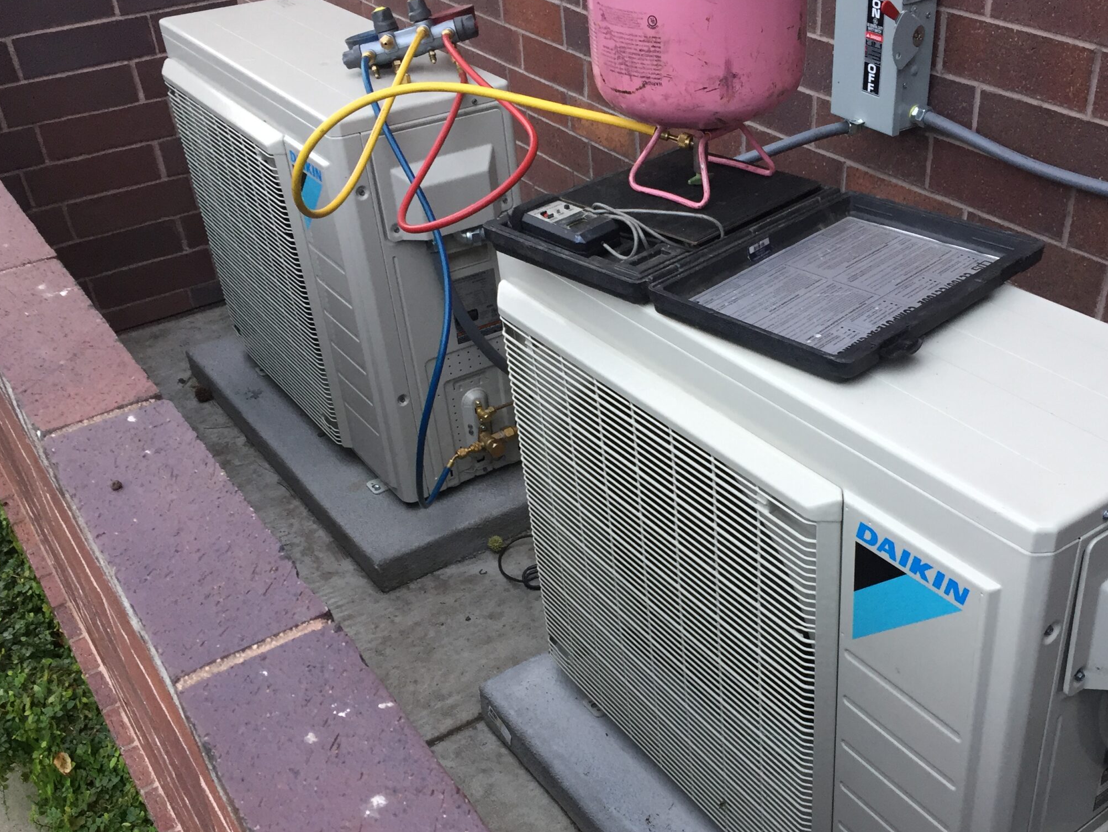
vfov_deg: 38.5
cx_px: 667
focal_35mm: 37
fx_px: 1184
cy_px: 506
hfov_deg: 49.8
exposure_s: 1/30
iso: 64
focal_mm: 4.15
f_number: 2.2
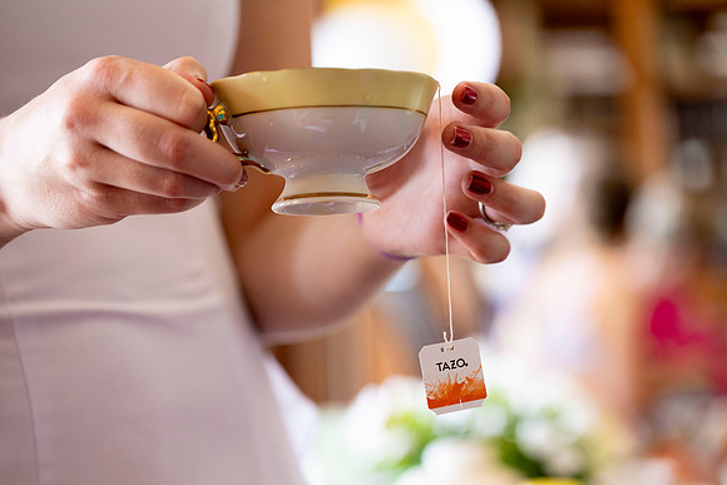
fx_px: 2424
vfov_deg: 11.4
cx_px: 364
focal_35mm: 120
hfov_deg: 17.1
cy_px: 242
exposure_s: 1/125
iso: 800
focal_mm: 120
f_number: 4.5
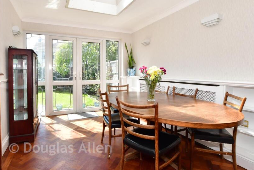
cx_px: 113
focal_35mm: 19
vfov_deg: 64.3
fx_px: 134
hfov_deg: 86.6
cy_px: 74
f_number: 8
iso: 400
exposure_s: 1/125
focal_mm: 10
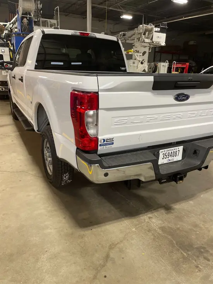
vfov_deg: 67.3
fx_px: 213
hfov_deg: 53.1
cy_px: 142
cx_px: 106
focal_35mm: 26
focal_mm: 4.2
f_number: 1.6
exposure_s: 1/60
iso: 125
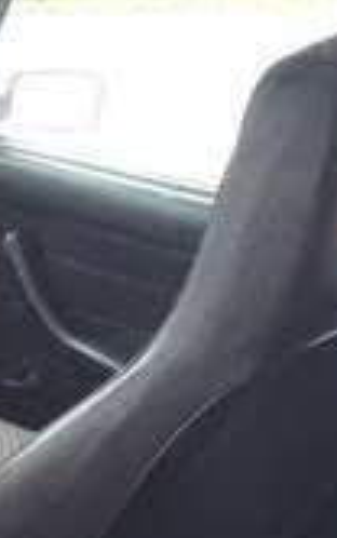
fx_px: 1438
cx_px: -100
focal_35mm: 98
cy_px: 664
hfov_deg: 12.9
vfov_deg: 19.8
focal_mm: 3.3
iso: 80
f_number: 2.2
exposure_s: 1/50
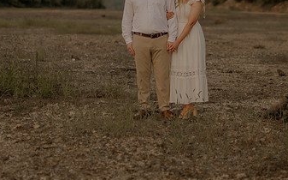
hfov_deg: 20.0
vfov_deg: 12.5
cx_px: 165
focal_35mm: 104
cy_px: 60
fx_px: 816
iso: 200
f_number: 2.2
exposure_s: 1/1000
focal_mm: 50
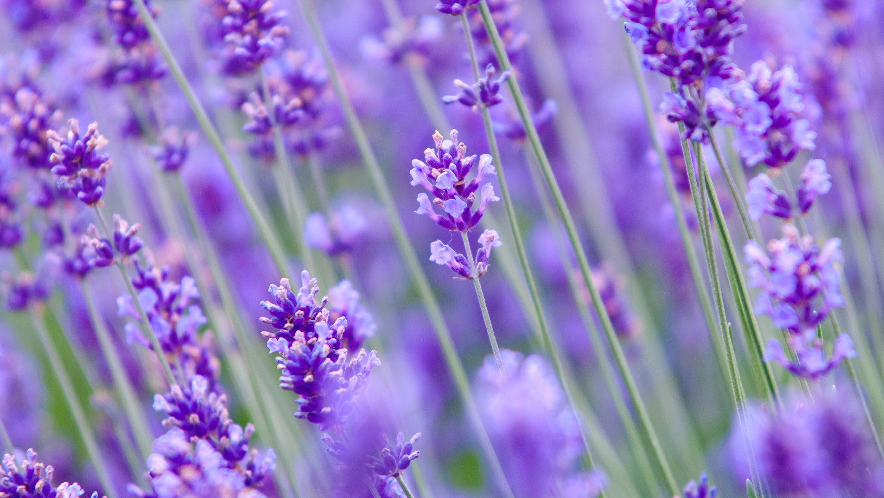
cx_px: 454
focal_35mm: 337
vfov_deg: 3.6
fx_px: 7900
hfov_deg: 6.4
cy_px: 190
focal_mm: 200
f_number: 5
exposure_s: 1/320
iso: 320
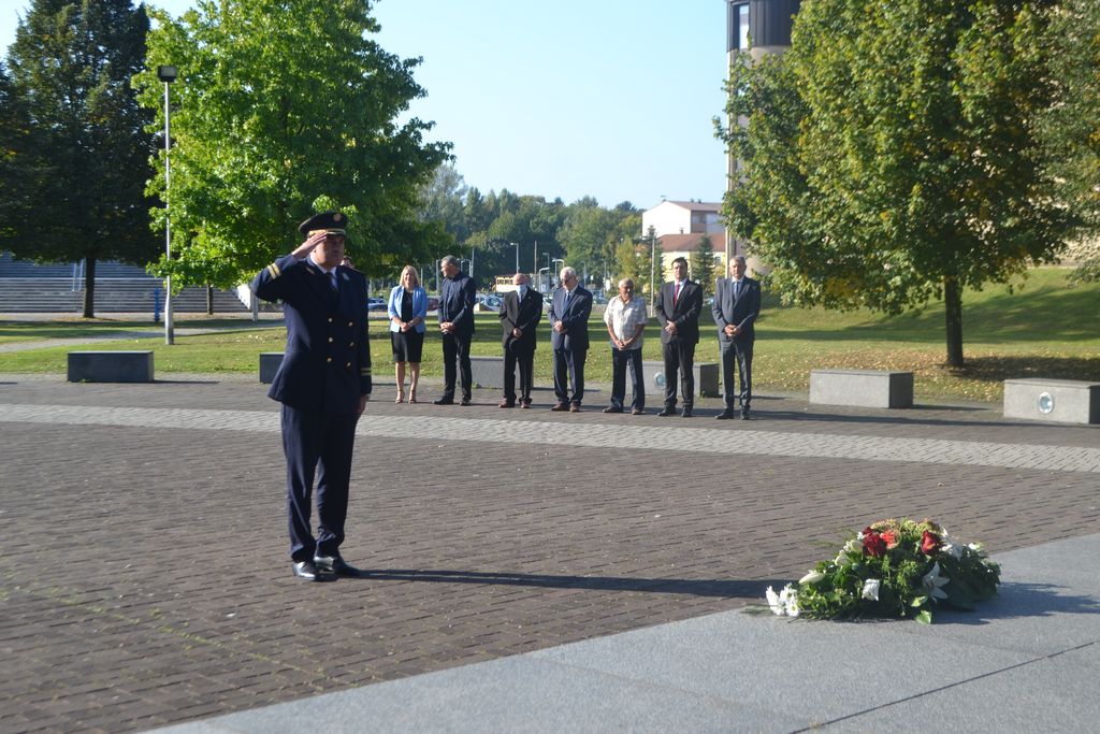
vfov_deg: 25.8
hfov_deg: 37.8
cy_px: 367
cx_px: 550
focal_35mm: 52
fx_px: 1604
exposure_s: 1/125
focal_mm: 35
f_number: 5.6
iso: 100
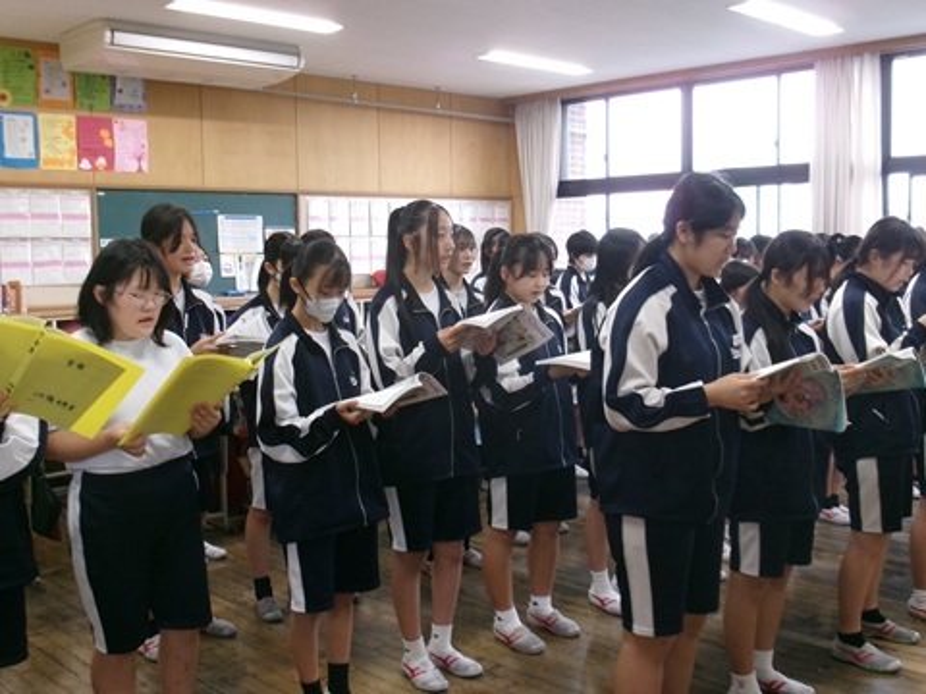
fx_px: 1150
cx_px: 463
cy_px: 347
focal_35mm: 43
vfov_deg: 33.6
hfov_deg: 43.9
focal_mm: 7.8
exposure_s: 1/34
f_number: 4.7
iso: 295
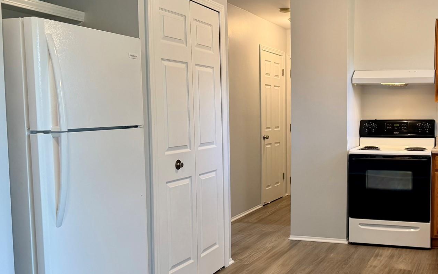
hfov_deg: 46.7
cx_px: 322
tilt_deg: -4.5
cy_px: 154
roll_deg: -0.4
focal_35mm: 41
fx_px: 489
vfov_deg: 31.2
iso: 200
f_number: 1.78
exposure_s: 1/109
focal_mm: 6.76
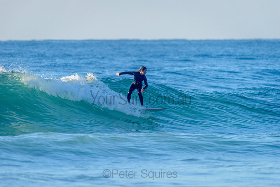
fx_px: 3891
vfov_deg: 2.8
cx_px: 140
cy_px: 94
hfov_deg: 4.1
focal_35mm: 500
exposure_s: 1/2000
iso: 450
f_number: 5.6
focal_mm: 500
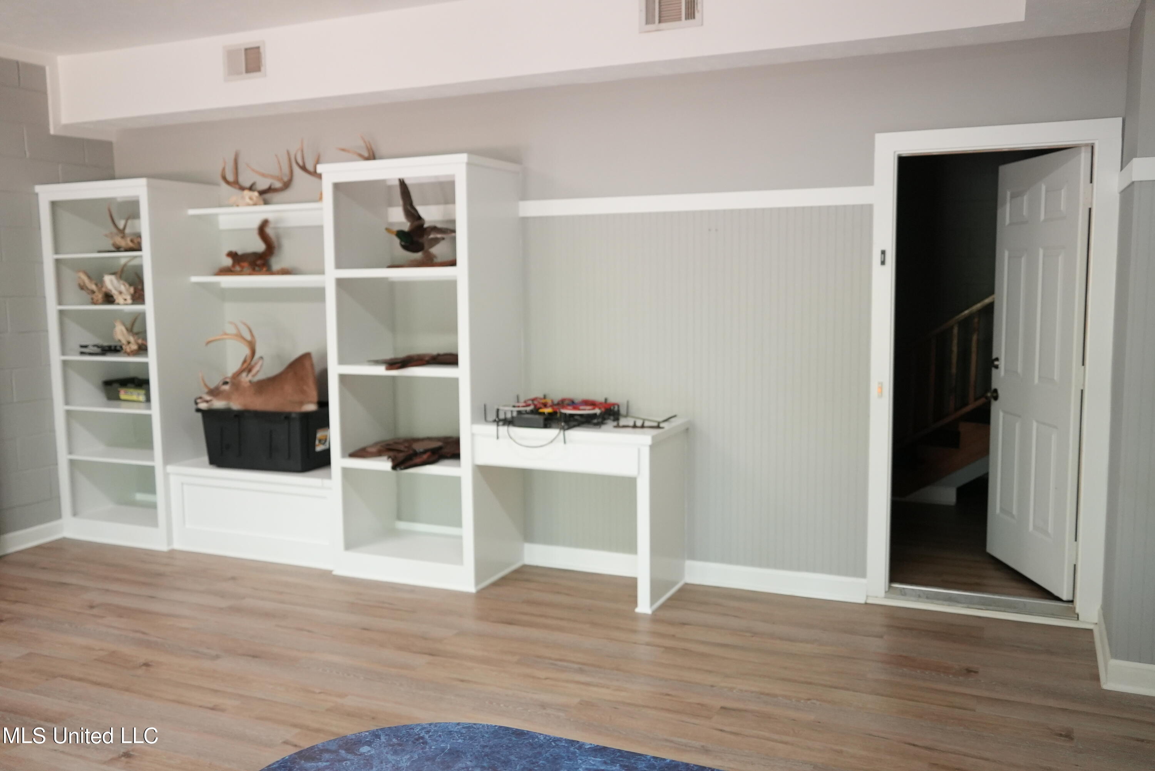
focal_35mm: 31
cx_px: 578
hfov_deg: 60.3
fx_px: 995
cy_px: 386
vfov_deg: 42.4
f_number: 2.8
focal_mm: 31
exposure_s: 1/160
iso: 4000
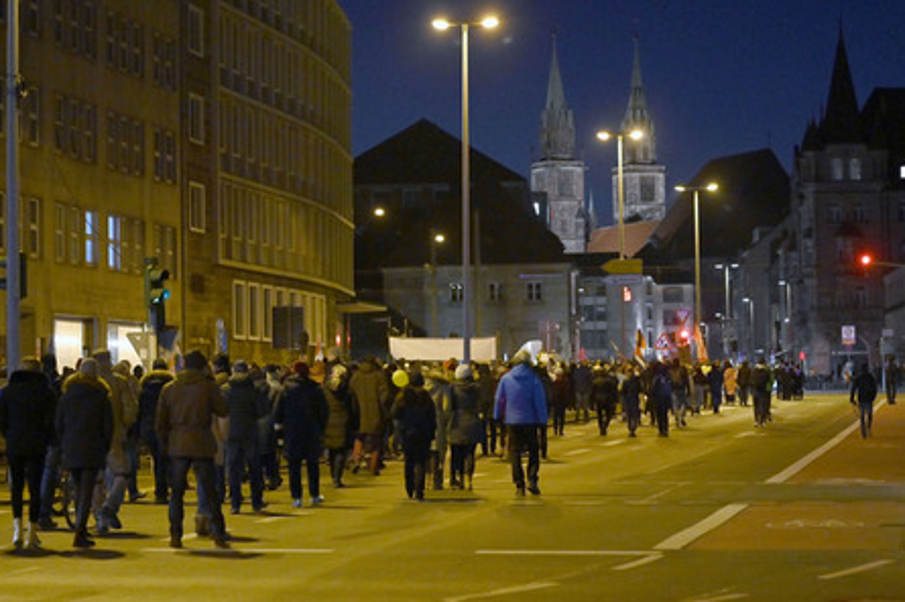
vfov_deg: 19.2
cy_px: 301
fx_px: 1783
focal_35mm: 71
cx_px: 448
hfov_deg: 28.5
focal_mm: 70
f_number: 2.8
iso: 3200
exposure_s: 1/125
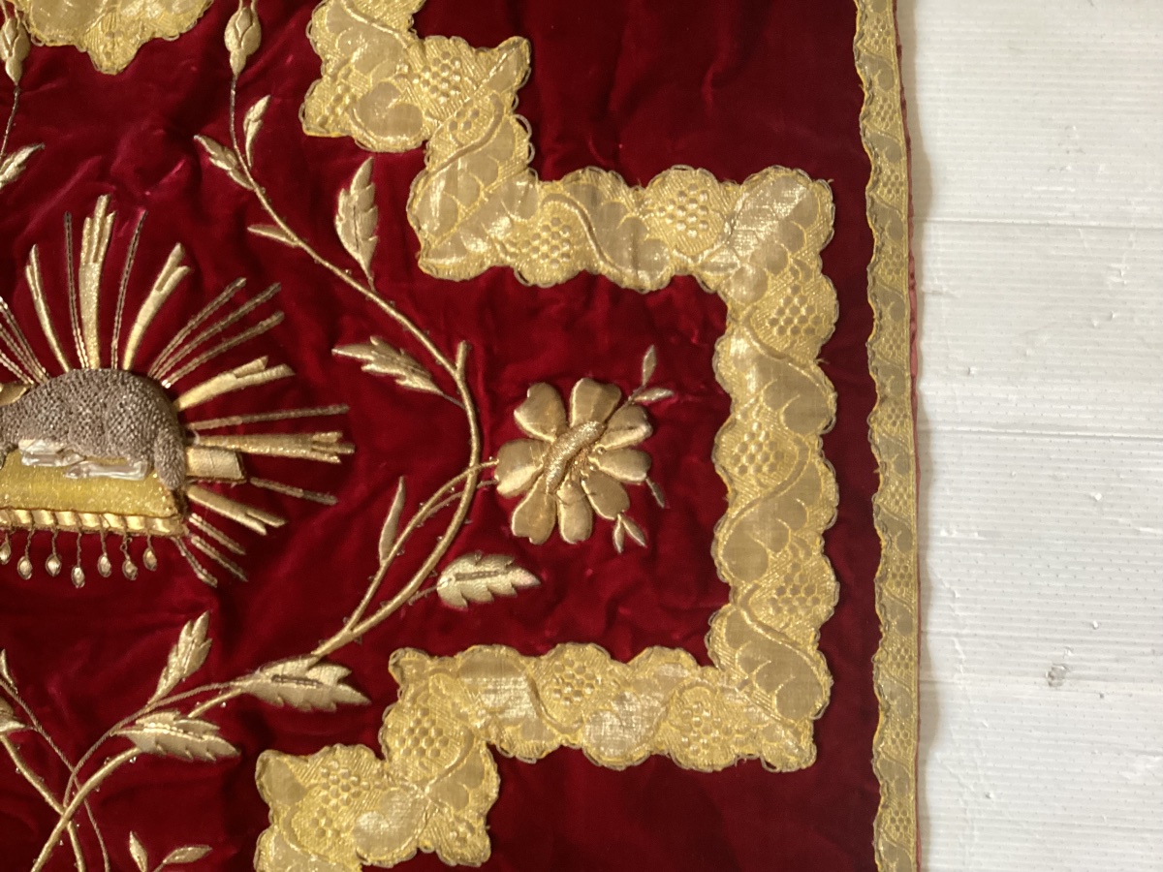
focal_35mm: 31
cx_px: 582
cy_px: 436
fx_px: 1042
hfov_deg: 58.4
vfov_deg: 45.4
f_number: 2.4
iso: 320
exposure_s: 1/40
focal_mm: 3.3
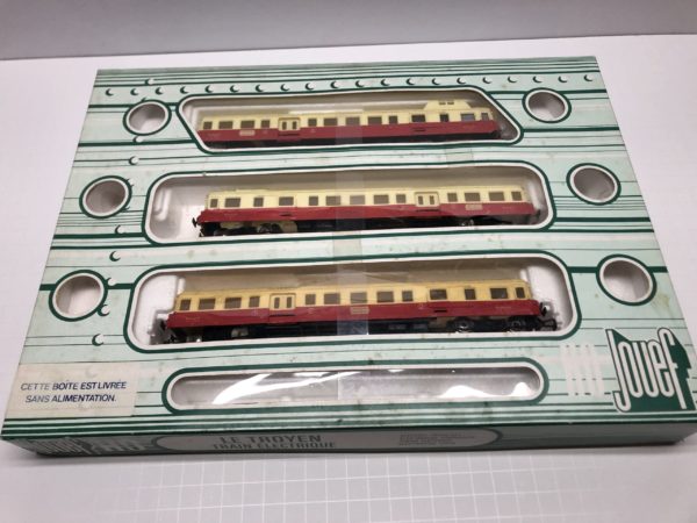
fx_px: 564
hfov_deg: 63.4
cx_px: 348
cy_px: 262
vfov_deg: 49.7
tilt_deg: -58.7
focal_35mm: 28
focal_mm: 3.99
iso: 40
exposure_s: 1/30
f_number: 1.8
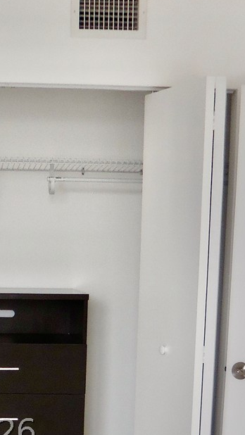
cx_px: -6
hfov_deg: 15.0
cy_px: 431
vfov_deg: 25.6
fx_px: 912
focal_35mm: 79
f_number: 3.5
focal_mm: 5
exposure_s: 1/50
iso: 125
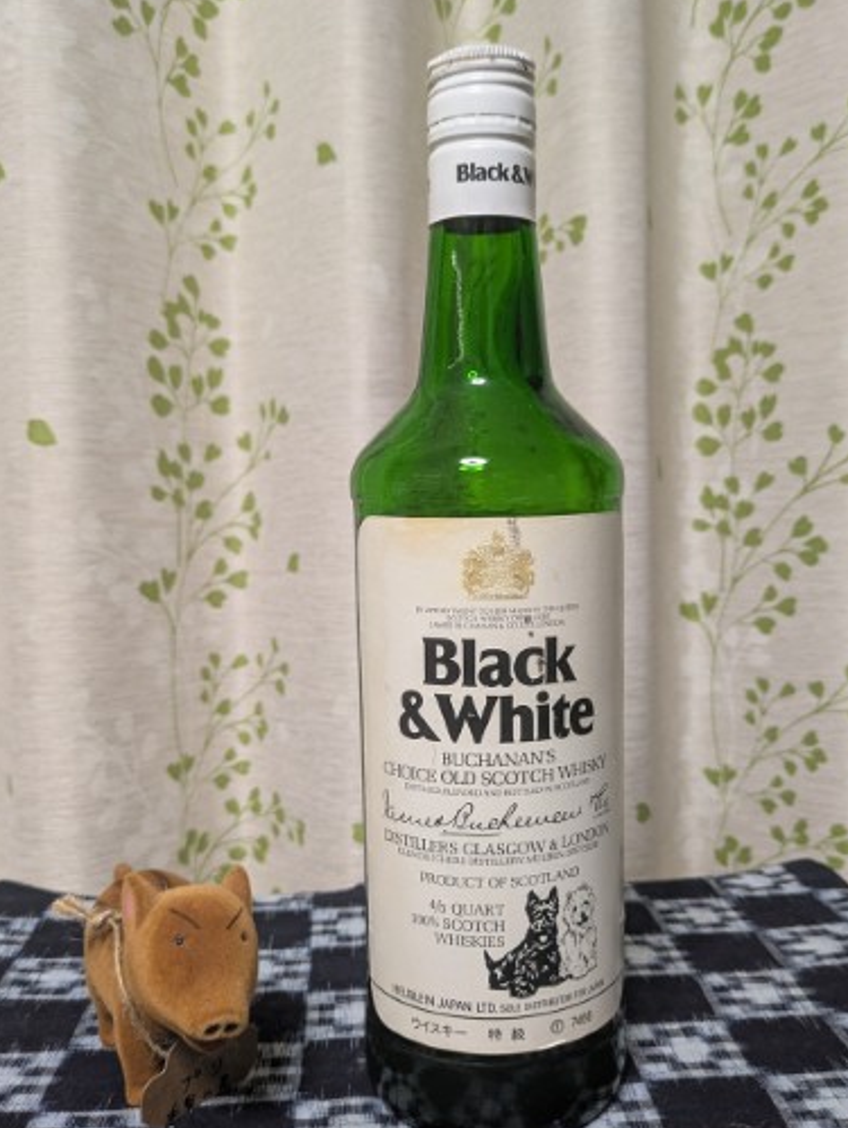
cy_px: 602
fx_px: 1044
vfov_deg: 56.7
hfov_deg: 44.2
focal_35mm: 32
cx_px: 457
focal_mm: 5.43
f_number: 1.89
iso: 345
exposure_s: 1/33.3
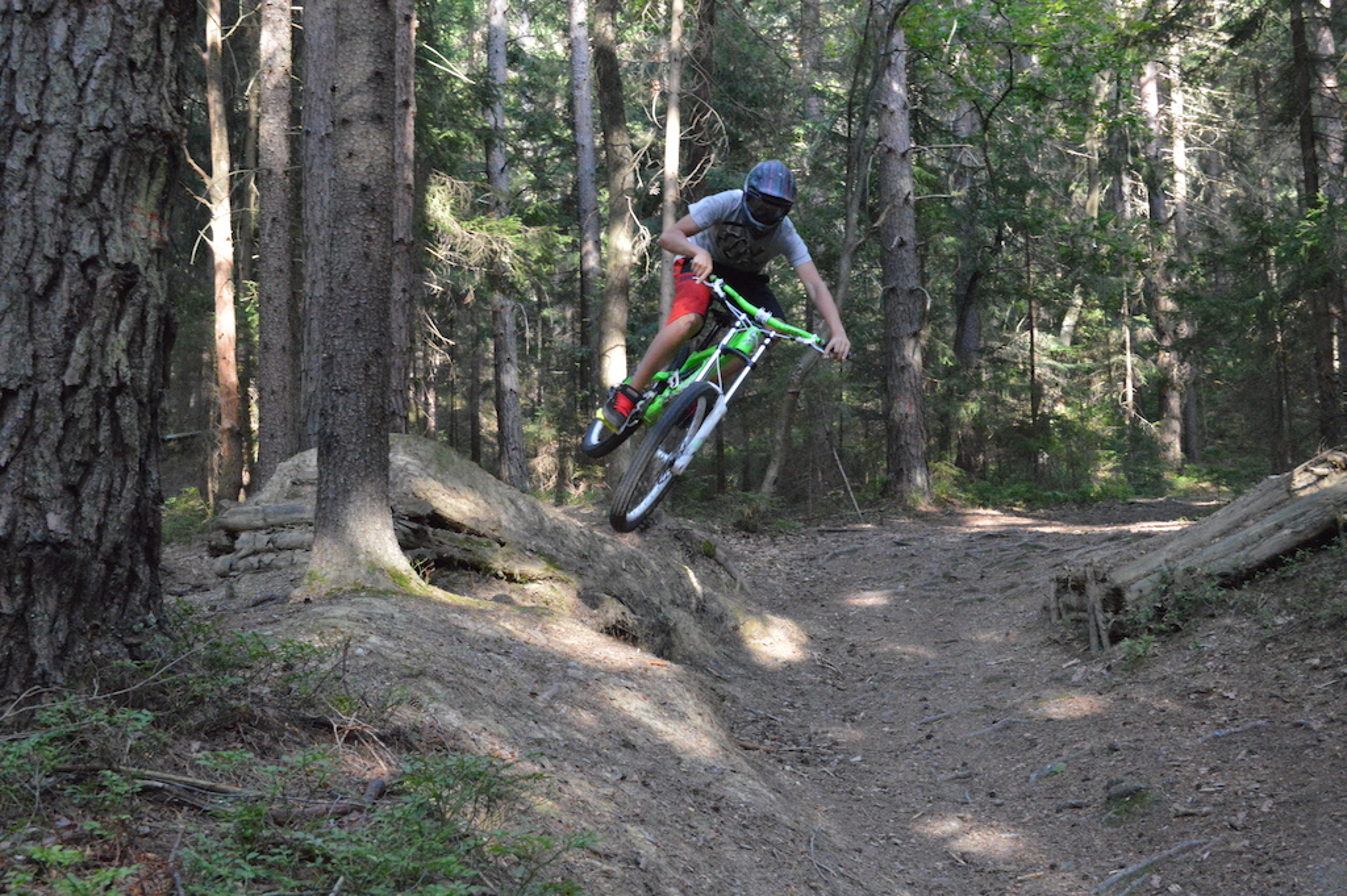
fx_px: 1795
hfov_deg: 41.1
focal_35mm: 48
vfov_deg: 28.0
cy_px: 448
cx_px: 674
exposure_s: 1/250
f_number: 8
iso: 6400
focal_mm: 32
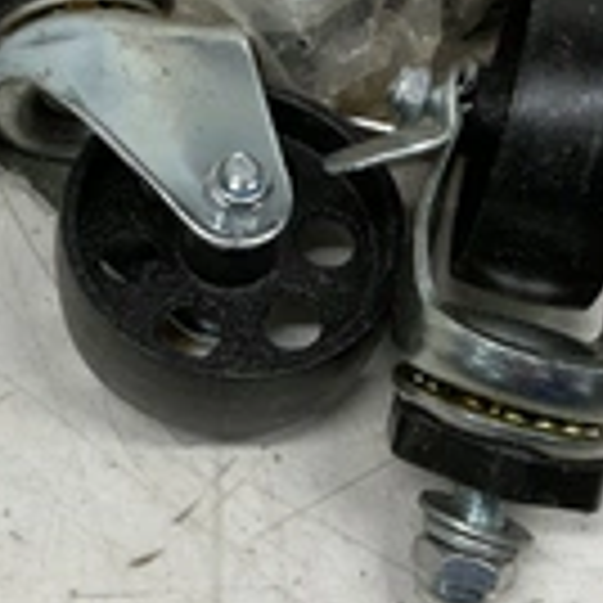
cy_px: 135
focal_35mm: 74
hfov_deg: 23.3
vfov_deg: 23.1
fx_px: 1458
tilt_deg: -58.5
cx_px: 230
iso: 32
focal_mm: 3
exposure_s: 1/120
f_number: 1.8
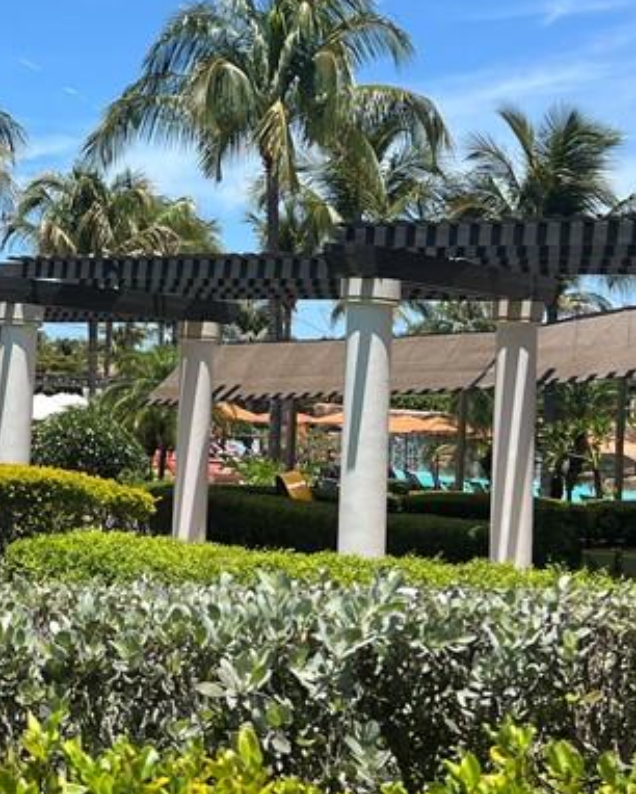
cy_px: 212
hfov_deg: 21.8
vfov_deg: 27.6
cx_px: 12
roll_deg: -3.6
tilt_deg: +6.1
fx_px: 1599
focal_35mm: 68
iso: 50
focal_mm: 5.7
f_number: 1.5
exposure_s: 1/4630
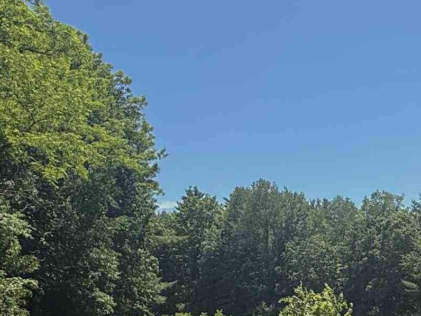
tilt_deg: +4.5
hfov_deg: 34.5
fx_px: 657
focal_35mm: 54
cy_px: 256
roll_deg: +0.3
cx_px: 336
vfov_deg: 26.5
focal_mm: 2.22
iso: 50
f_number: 2.2
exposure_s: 1/1534
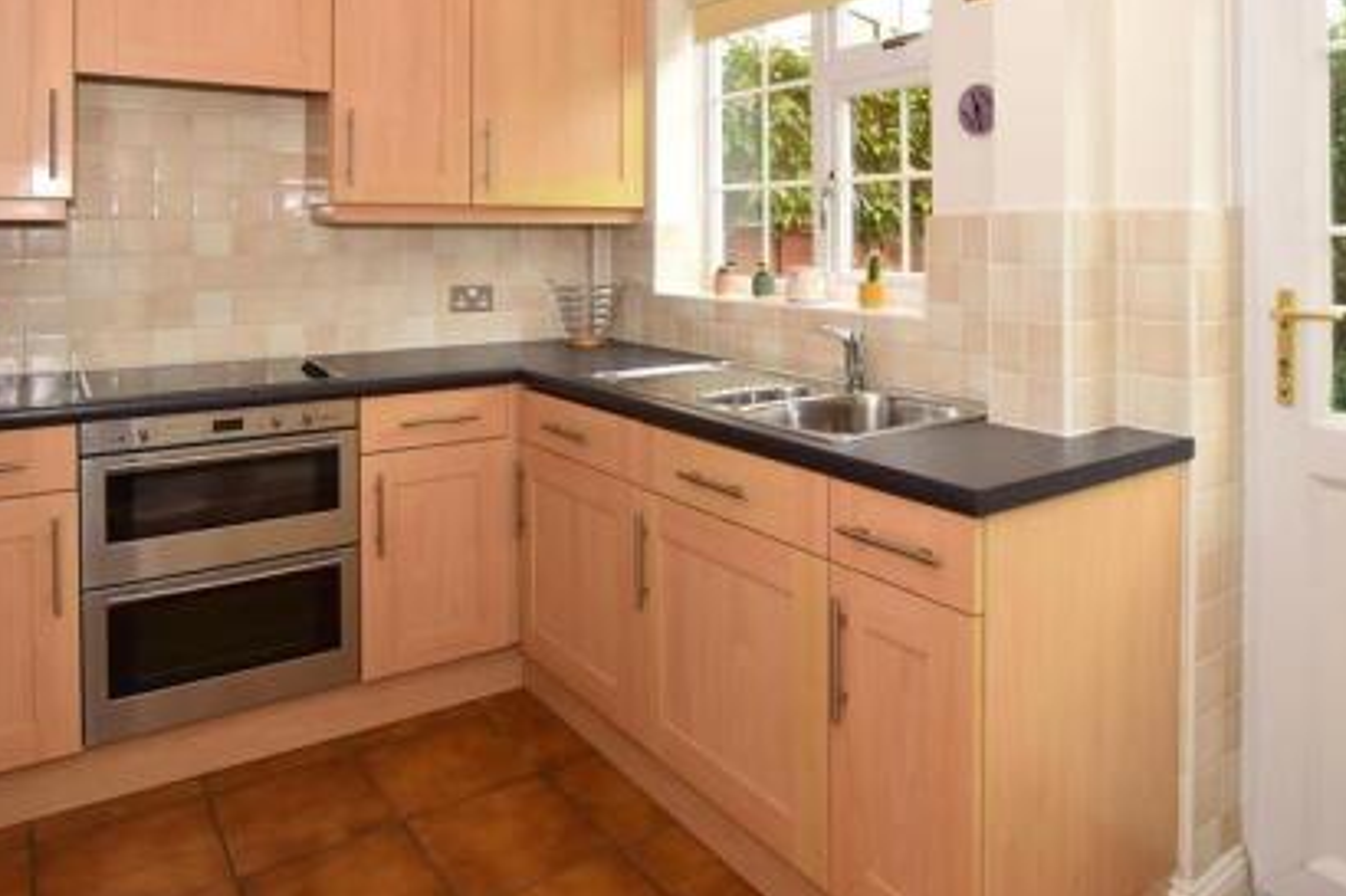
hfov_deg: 73.8
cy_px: 228
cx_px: 670
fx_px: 897
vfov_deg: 51.0
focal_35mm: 24
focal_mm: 10
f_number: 6.3
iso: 400
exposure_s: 1/160
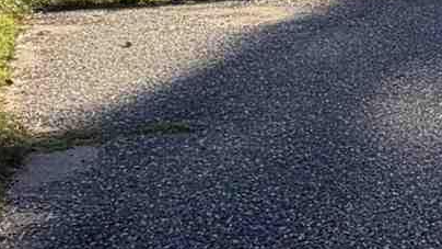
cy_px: 24
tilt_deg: -8.4
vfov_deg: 10.4
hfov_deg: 16.3
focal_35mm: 116
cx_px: 732
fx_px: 1359
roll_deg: -0.4
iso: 40
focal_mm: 2.22
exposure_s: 1/619
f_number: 2.2
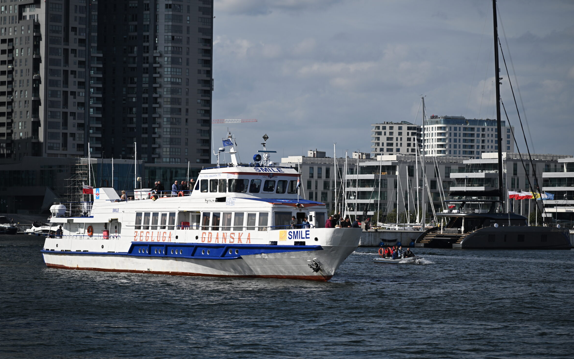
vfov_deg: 9.9
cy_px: 183
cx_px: 290
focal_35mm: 133
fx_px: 2080
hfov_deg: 15.7
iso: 100
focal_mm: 120
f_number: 4
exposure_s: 1/2000
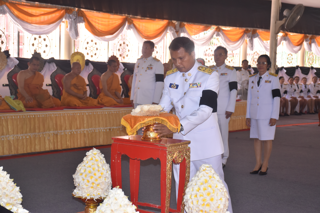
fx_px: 640
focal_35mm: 72
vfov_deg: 18.9
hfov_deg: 28.1
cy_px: 106
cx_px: 160
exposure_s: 1/125
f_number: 5.6
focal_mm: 48
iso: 800
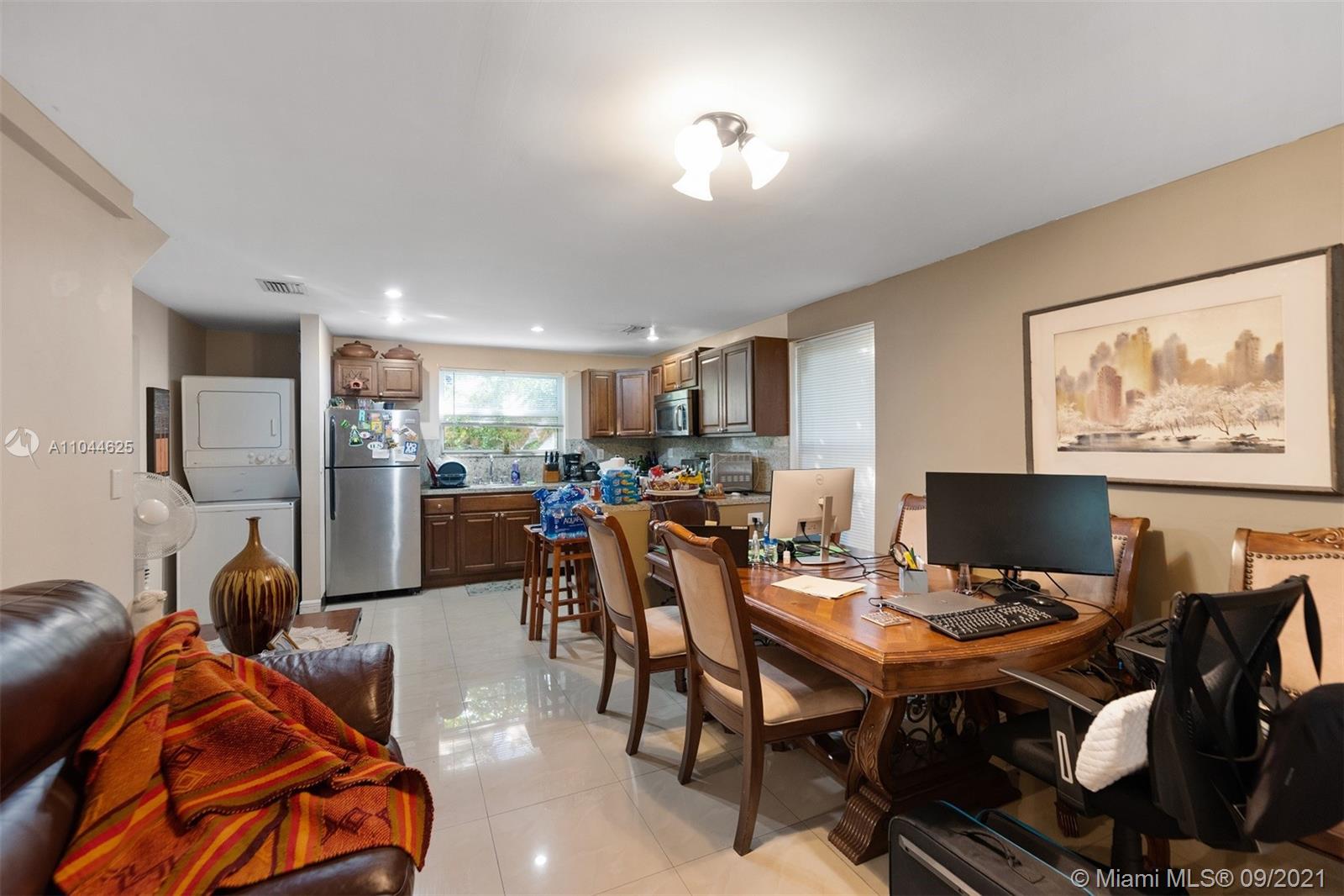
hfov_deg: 104.3
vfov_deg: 81.2
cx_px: 672
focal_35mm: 14
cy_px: 448
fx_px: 523
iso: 1000
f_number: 4
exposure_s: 1/8
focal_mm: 14
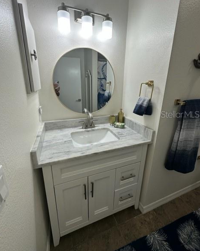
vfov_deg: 96.6
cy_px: 114
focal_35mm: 15
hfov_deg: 84.0
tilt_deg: -16.4
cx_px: 98
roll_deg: -1.7
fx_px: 111
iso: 64
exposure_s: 1/120
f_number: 2.2
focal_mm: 2.22
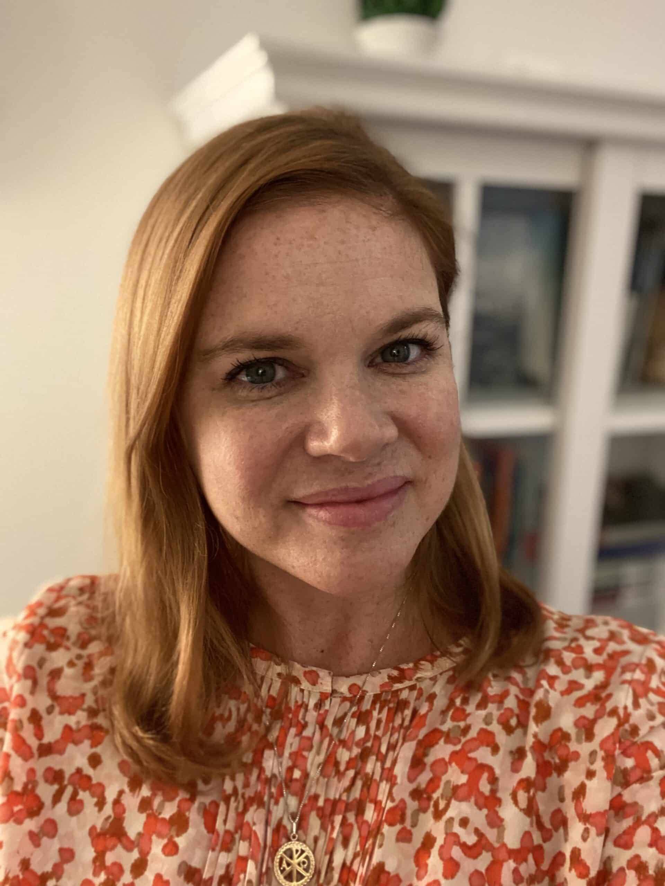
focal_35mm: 30
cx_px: 332
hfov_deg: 46.8
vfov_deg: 60.0
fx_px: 768
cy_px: 443
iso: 640
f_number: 2.2
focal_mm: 2.71
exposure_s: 1/30
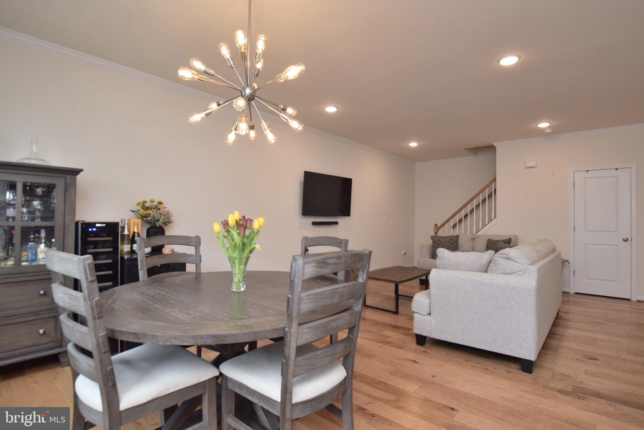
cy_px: 215
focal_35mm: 17
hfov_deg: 92.4
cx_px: 322
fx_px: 309
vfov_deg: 69.7
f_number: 5
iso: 400
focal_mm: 11.5
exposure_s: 1/60
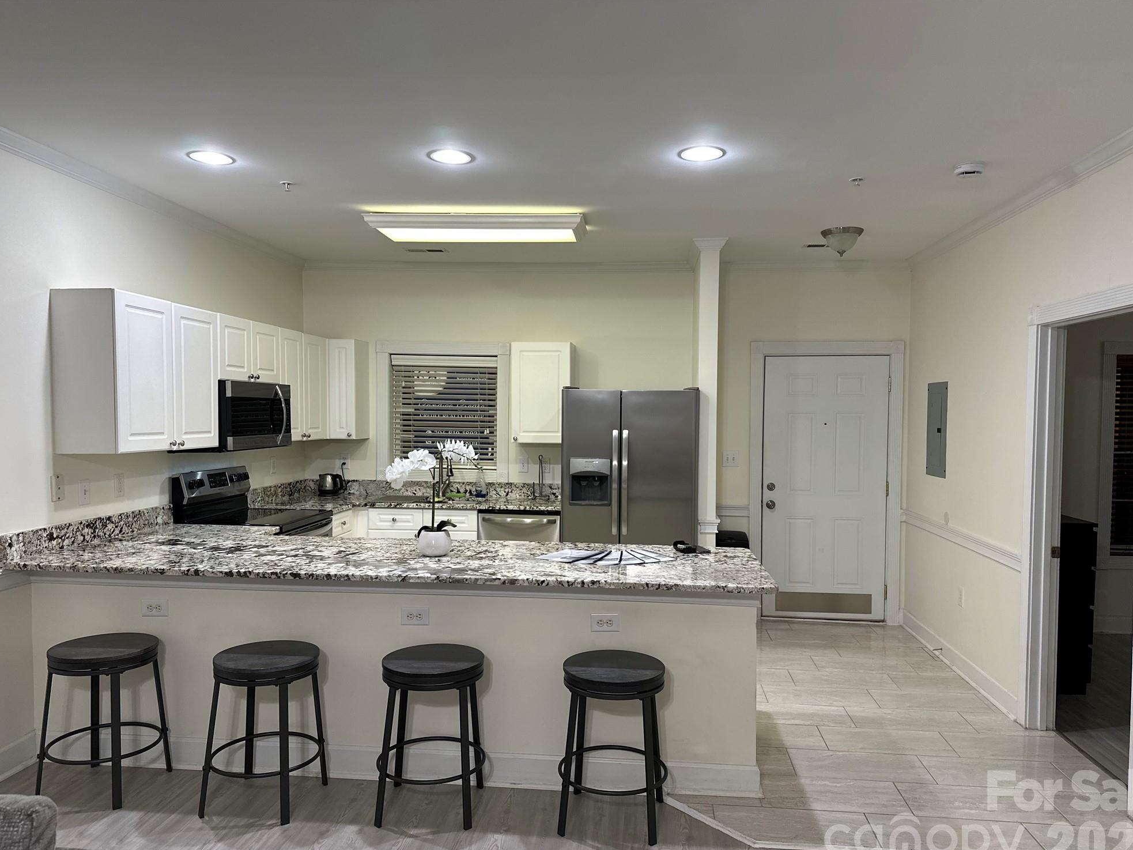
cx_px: 581
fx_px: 818
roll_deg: -0.3
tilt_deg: -2.4
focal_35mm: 25
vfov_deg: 54.9
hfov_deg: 69.4
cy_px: 441
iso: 200
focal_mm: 6.86
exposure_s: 1/120
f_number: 1.78
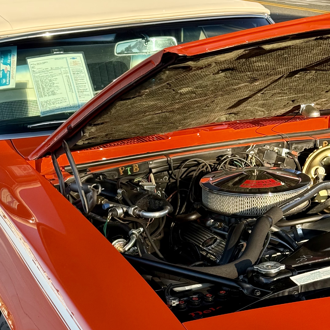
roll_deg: -1.7
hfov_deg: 21.6
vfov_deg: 21.4
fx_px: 863
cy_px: 269
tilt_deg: -21.4
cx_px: 122
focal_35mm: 80
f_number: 1.78
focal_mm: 6.76
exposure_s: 1/538
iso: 80
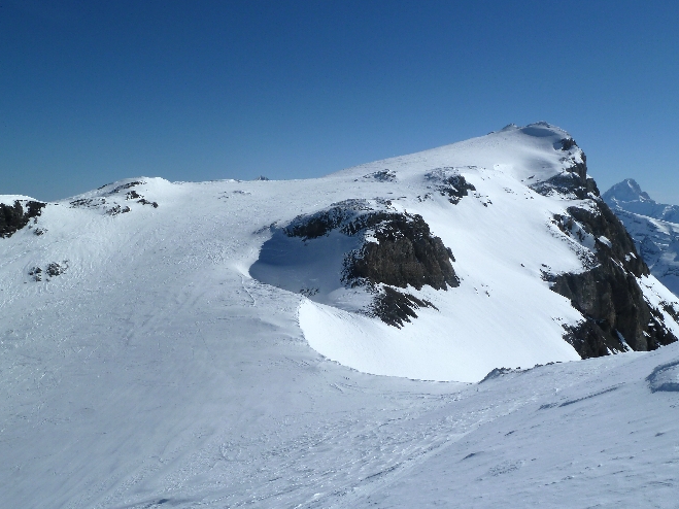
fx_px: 667
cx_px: 345
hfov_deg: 54.0
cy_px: 263
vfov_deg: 41.8
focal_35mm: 34
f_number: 6.3
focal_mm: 5.3
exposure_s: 1/1300
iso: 80
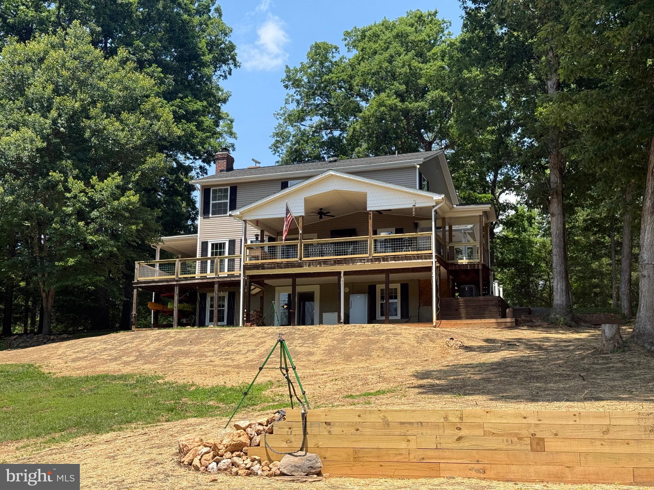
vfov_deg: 30.3
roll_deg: -0.8
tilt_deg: +11.9
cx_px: 327
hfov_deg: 39.7
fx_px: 907
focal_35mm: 48
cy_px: 245
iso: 64
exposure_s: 1/2865
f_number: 1.78
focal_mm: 6.76
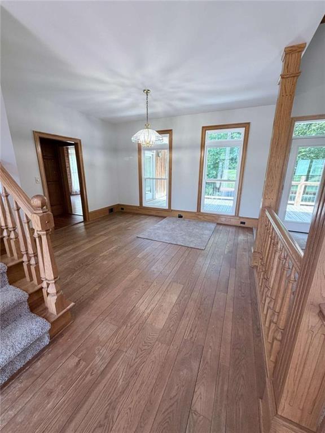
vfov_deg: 102.1
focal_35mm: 14
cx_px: 162
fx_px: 175
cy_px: 216
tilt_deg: -15.6
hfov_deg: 85.7
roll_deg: -0.4
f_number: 2.2
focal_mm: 2.22
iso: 200
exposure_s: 1/120
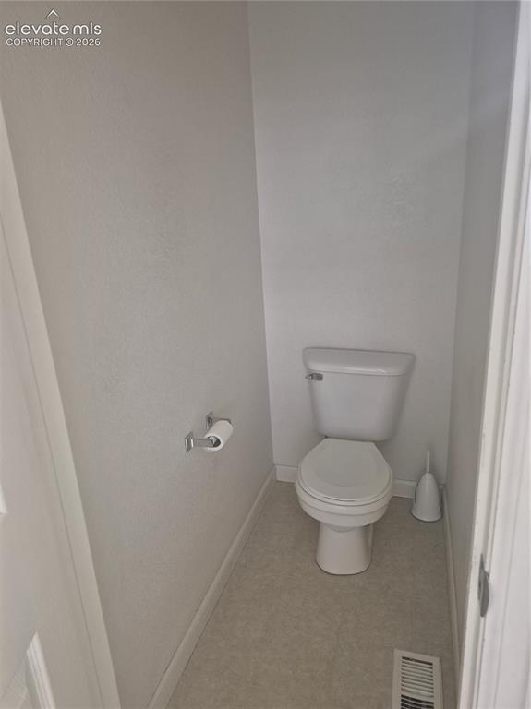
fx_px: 471
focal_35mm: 23
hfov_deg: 58.8
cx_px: 266
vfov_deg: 74.0
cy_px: 354
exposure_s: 1/120
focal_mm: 5.4
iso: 1000
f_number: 1.8
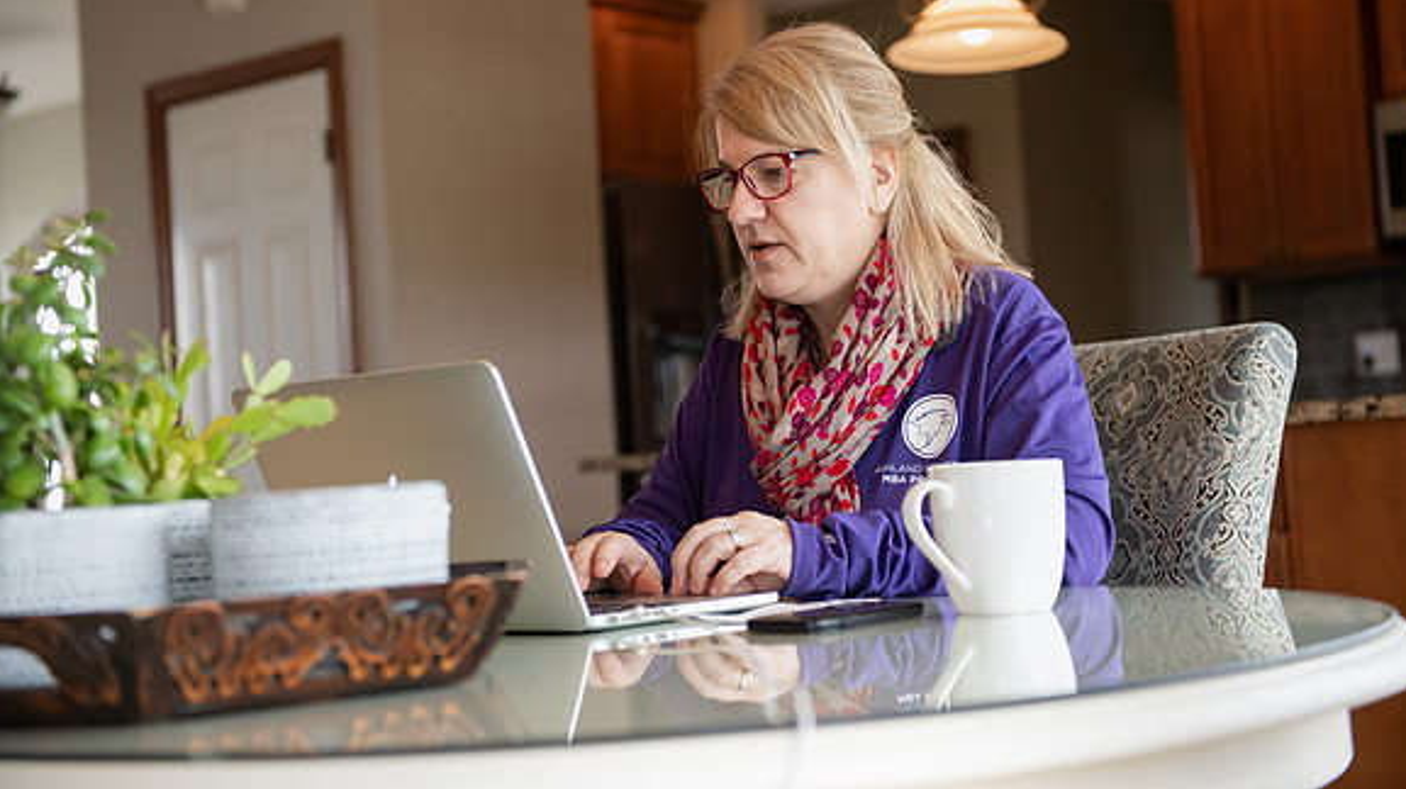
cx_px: 704
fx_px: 2199
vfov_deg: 20.3
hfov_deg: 35.5
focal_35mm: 59
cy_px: 328
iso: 500
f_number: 3.2
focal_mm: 56
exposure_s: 1/160
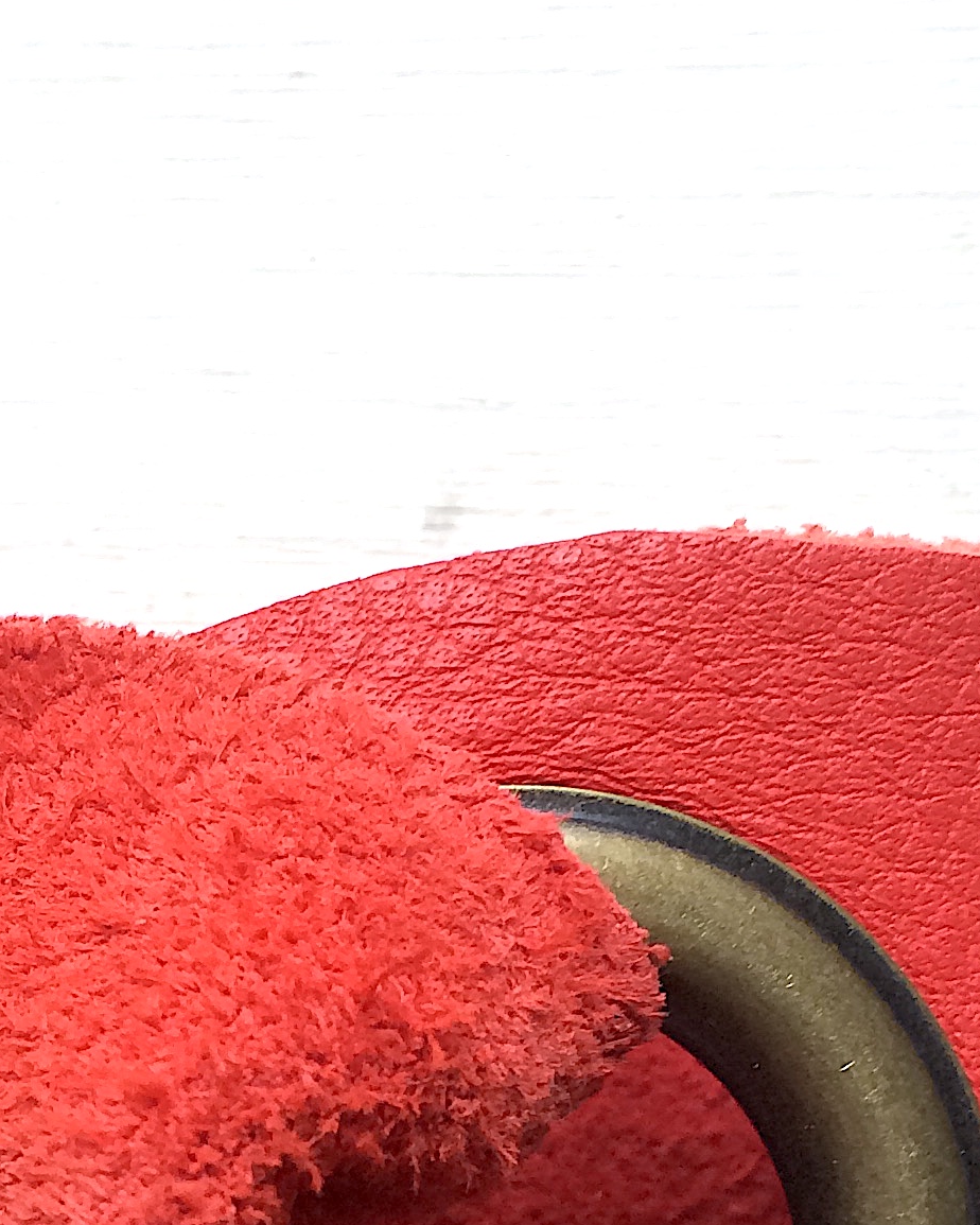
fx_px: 2900
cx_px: 36
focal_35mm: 80
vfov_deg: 22.5
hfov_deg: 18.7
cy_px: 1333
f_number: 2.2
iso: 32
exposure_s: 1/33
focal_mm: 4.15
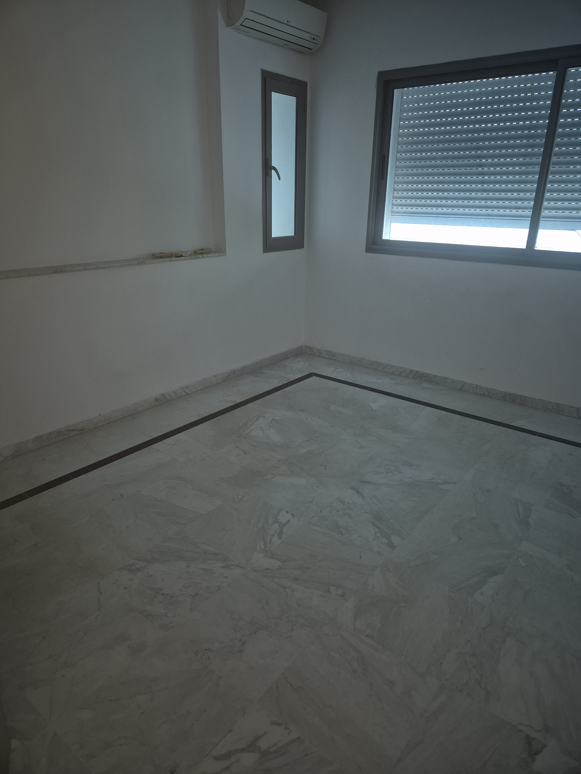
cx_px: 290
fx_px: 515
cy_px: 387
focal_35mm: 23
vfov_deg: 73.9
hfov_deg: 58.9
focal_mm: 5.4
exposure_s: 1/50
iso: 100
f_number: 1.8
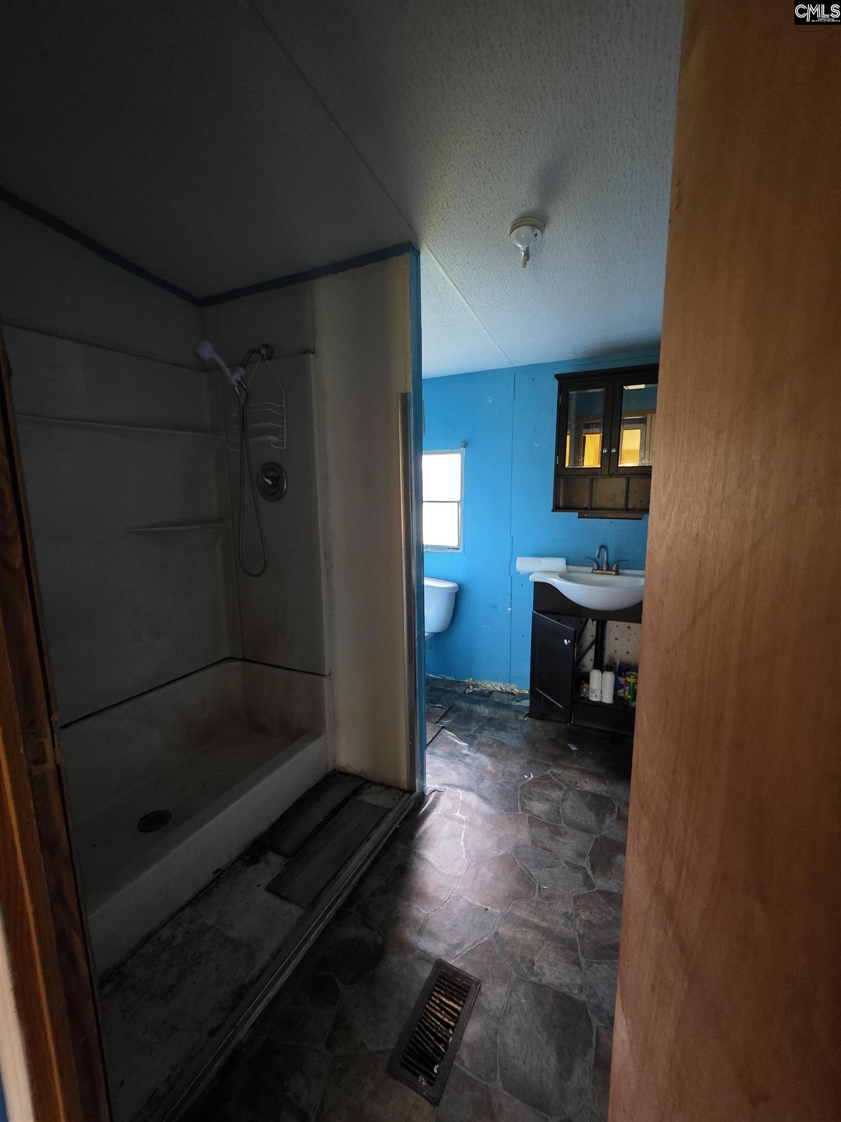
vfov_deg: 106.2
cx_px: 420
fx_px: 421
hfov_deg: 89.9
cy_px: 561
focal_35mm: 13
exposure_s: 1/30
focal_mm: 2.2
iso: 1000
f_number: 1.9
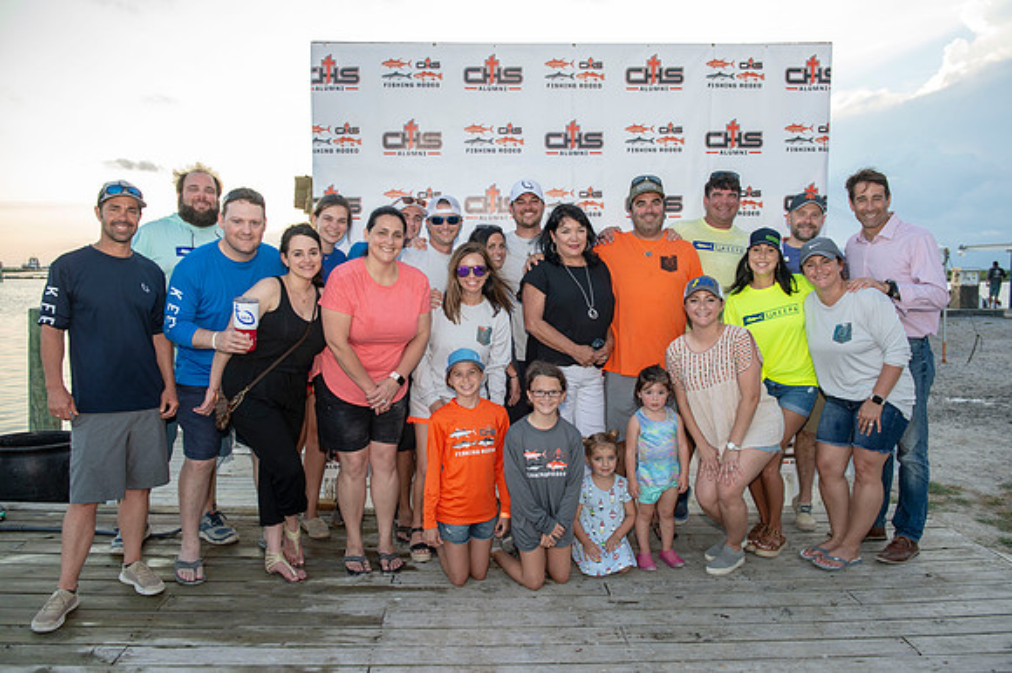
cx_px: 506
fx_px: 815
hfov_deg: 63.7
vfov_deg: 44.9
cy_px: 336
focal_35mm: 29
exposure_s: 1/160
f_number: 4.5
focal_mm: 29
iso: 200
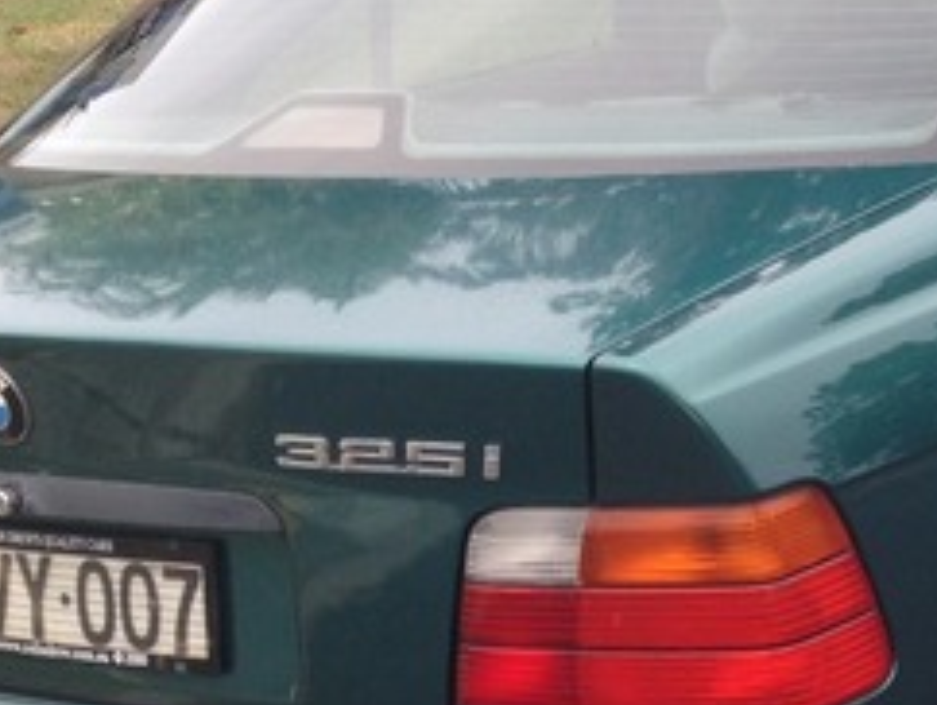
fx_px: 2953
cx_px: 964
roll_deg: +3.7
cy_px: 380
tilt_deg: -15.5
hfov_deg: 17.6
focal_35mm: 109
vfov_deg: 13.6
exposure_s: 1/306
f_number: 2.4
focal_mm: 4.12
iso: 50
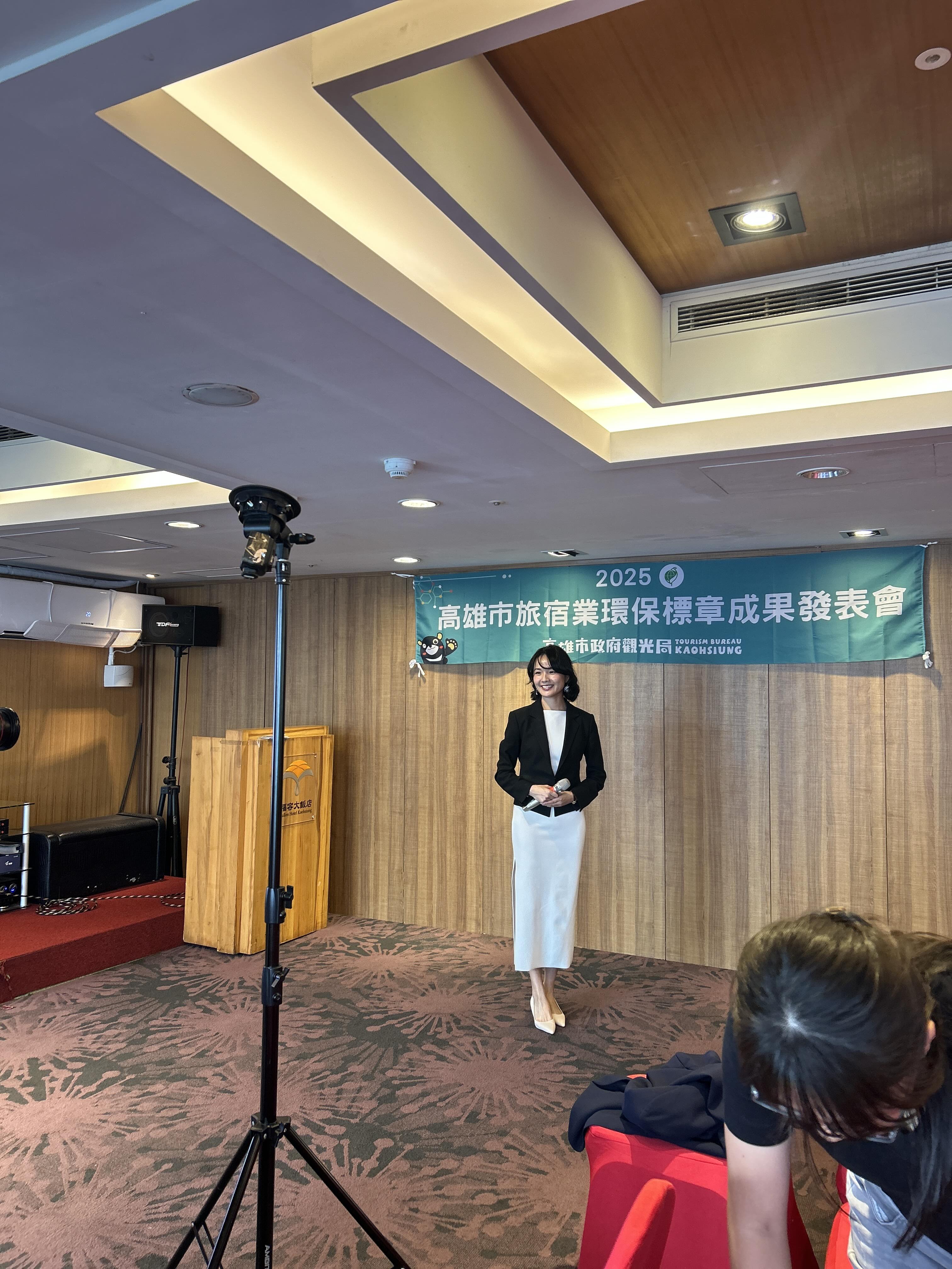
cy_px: 634
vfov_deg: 67.3
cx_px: 476
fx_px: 953
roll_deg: -1.9
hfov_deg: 53.1
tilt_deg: +2.4
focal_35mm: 26
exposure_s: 1/60
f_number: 1.5
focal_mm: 5.7
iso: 125
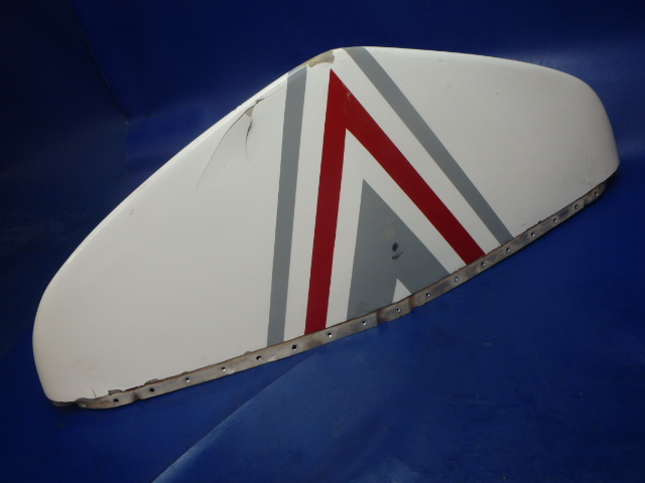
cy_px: 242
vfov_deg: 49.7
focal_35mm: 28
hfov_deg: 63.4
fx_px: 522
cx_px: 322
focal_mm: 5
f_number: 3.9
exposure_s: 1/40
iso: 200
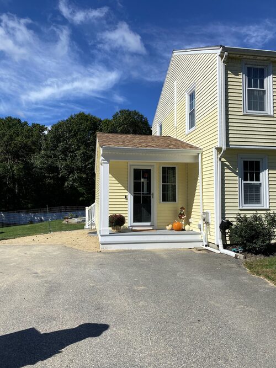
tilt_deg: +5.2
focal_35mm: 26
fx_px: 276
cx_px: 138
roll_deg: -0.7
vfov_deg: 67.3
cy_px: 184
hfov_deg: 53.0
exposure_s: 1/4808
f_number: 1.8
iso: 32
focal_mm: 4.25
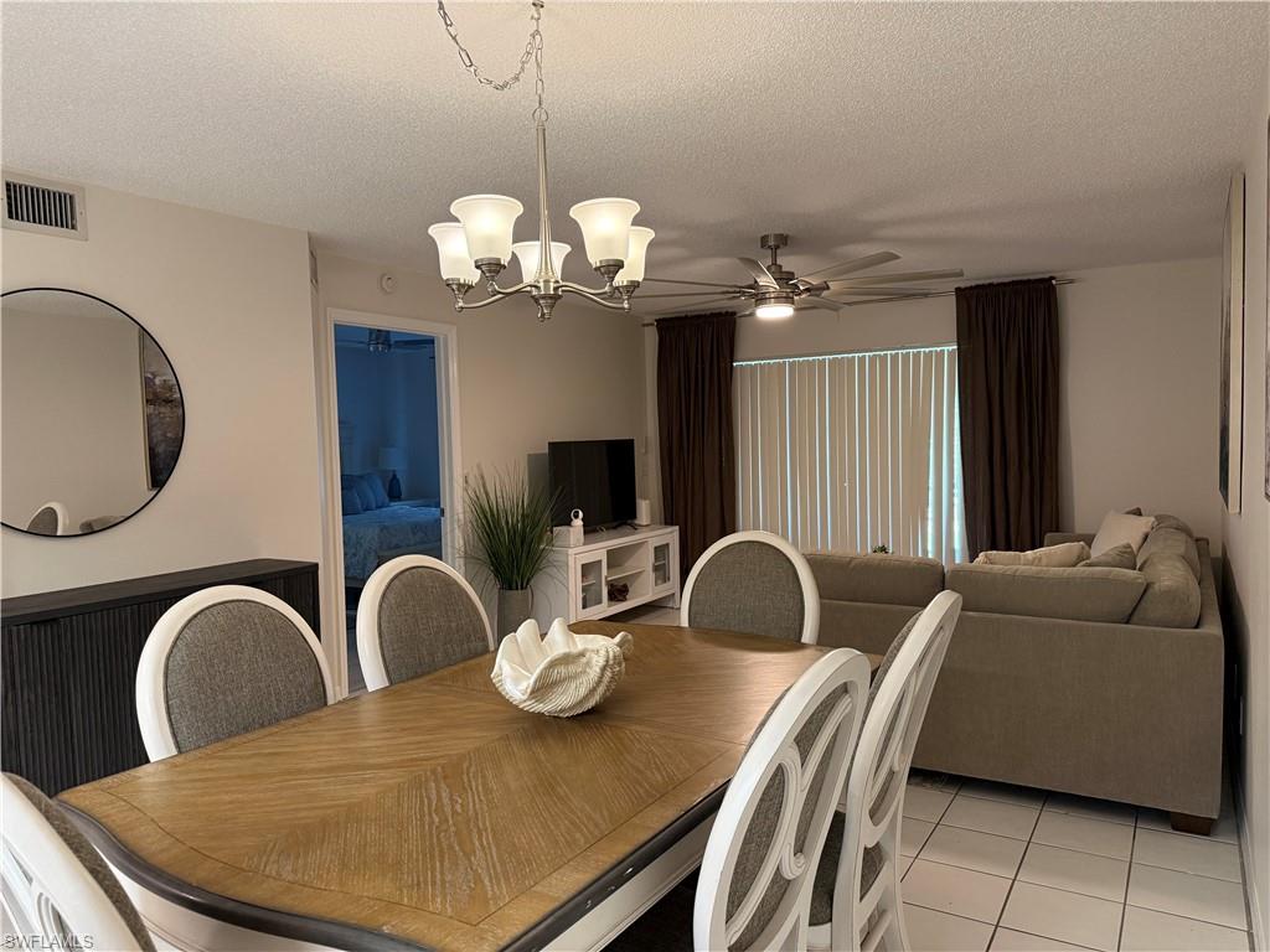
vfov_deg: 56.8
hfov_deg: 71.6
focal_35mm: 24
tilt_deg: -2.2
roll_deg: +1.3
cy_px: 476
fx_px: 881
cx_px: 635
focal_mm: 6.76
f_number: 1.78
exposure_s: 1/60
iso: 320
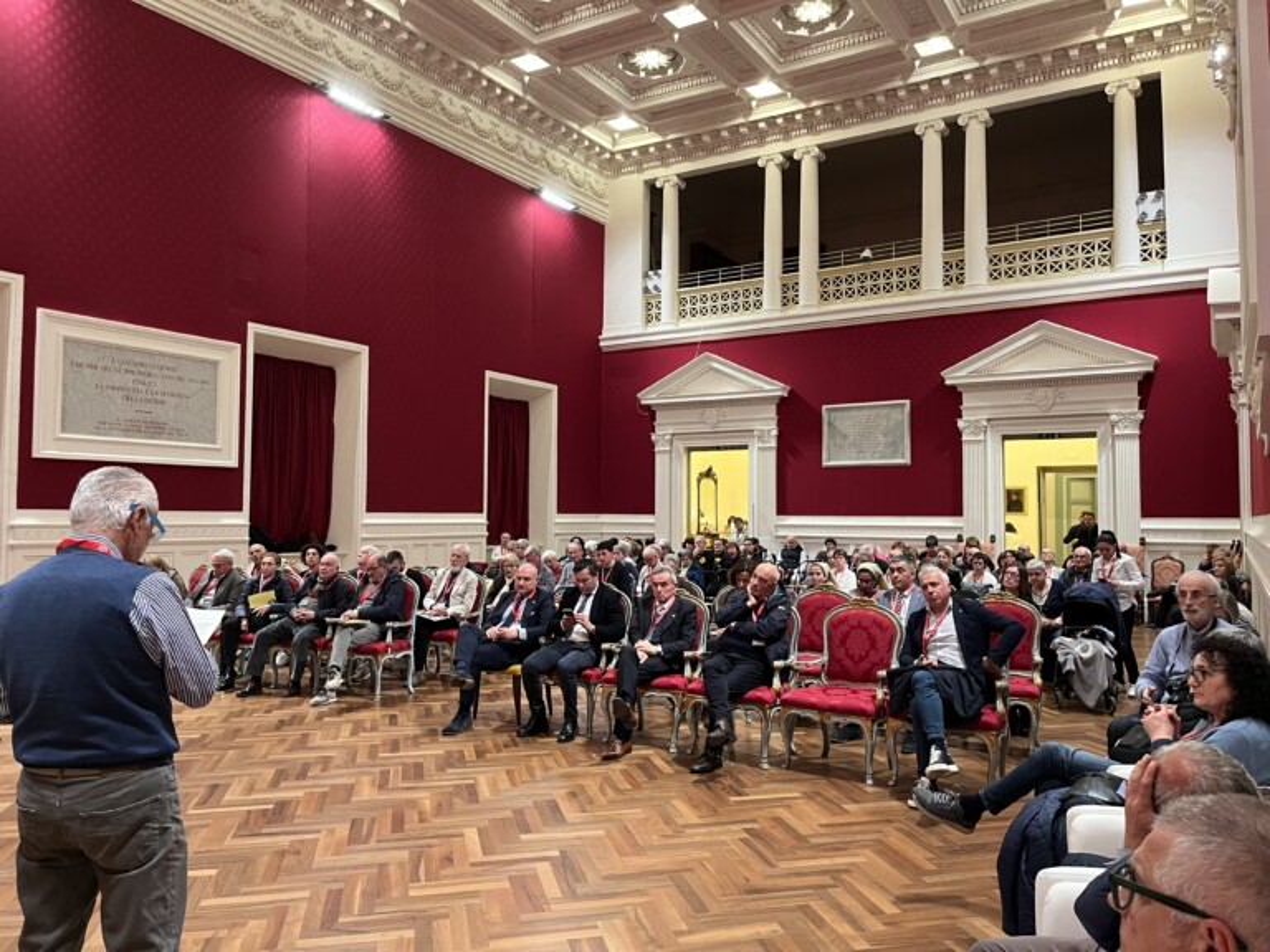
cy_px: 476
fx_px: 954
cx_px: 635
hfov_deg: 67.3
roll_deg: +0.6
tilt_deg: +1.6
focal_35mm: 26
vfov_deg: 53.1
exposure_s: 1/50
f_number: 1.6
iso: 320
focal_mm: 5.1
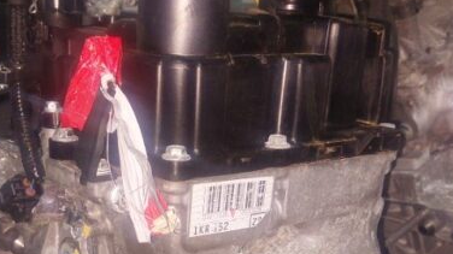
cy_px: 305
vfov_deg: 19.5
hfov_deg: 35.8
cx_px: 170
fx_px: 696
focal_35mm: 58
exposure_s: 1/100
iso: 320
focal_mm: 5.23
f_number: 1.8
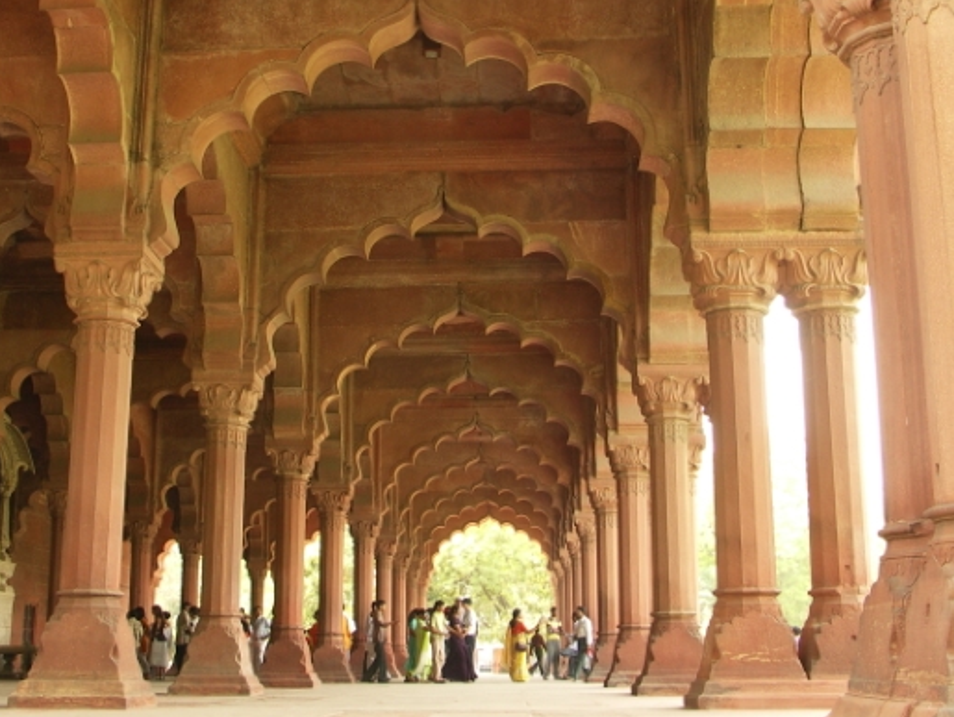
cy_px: 293
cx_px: 425
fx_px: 1324
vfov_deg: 30.2
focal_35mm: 48
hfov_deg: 39.6
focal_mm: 8.3
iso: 80
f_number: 2.8
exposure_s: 1/50
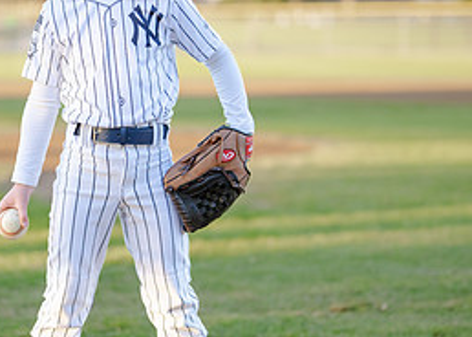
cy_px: 130
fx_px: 1769
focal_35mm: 132
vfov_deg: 10.9
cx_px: 139
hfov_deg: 15.2
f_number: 1.2
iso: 250
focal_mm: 50
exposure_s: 1/1600
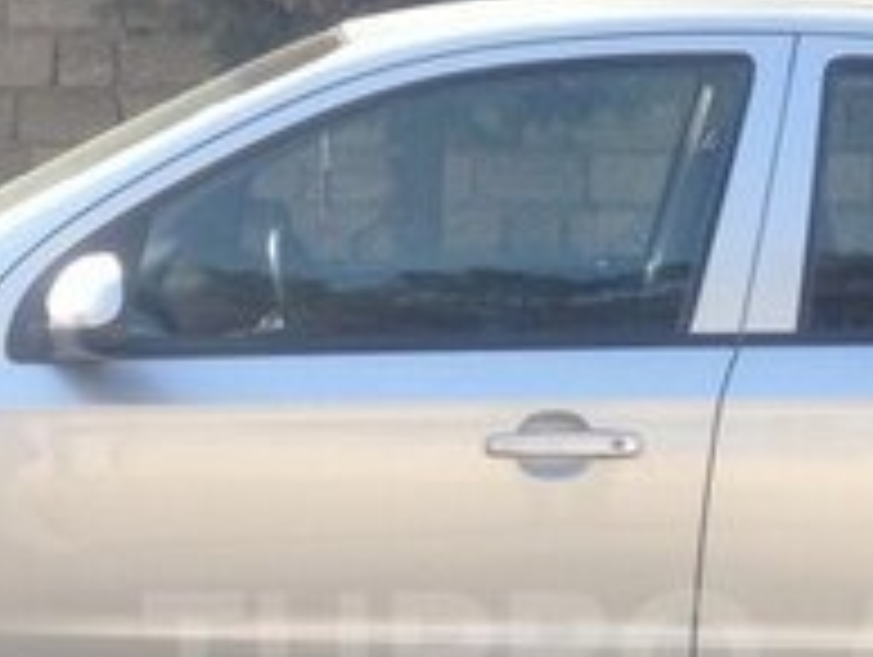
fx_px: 2828
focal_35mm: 112
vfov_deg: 13.1
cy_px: 659
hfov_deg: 17.5
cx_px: 603
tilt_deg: -12.8
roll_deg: +2.3
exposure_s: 1/401
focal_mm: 4.12
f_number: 2.4
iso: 50
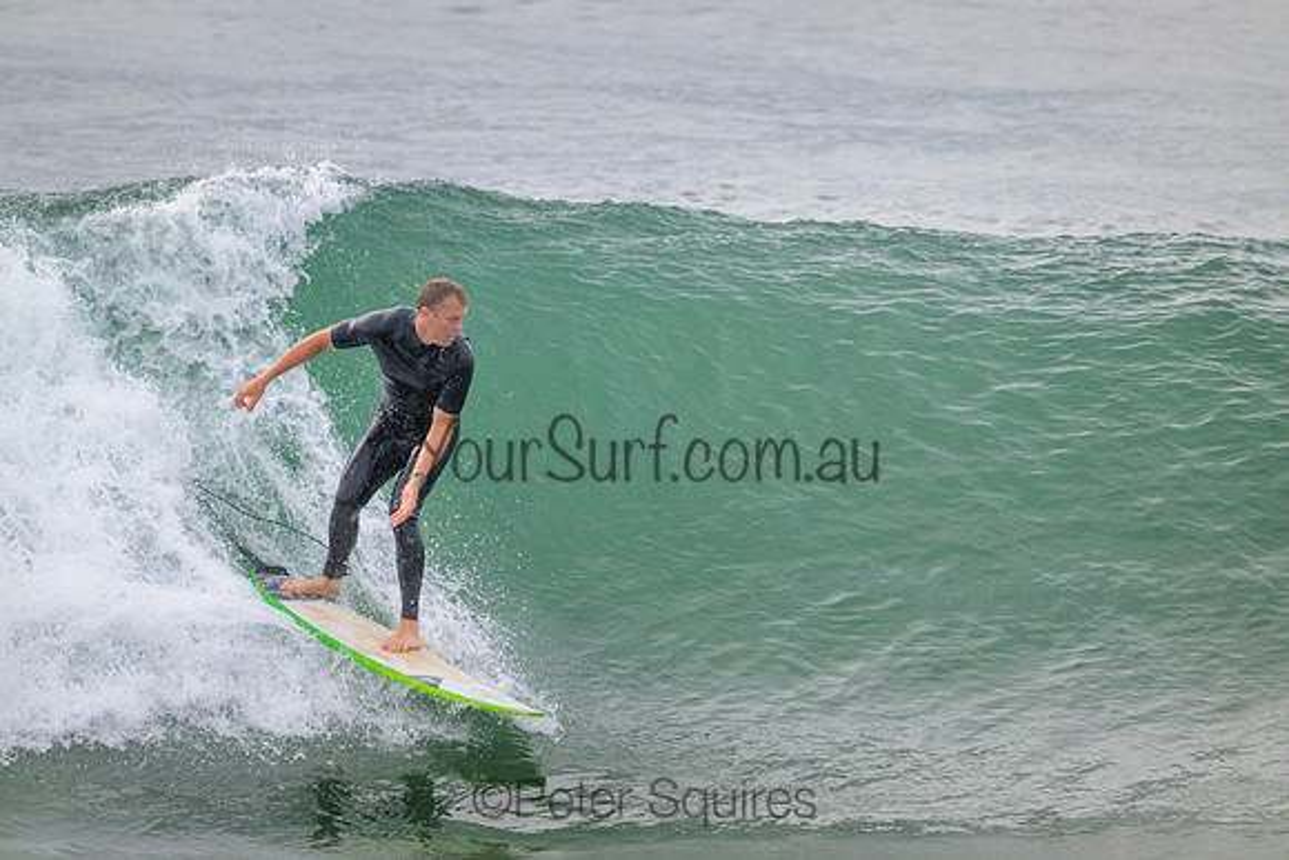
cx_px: 644
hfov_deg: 2.6
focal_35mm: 800
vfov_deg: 1.7
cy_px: 430
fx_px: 28650
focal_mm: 800
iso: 1600
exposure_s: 1/2000
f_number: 11
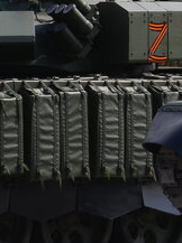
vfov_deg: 4.5
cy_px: -111
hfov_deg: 3.3
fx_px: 3084
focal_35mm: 439
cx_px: 658
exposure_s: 1/200
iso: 100
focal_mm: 55
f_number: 9
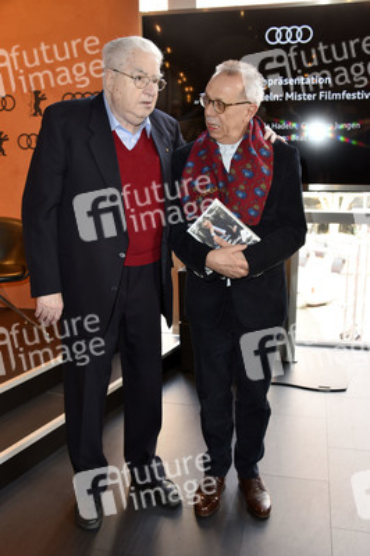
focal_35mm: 35
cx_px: 185
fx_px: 540
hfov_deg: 37.8
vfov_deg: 54.5
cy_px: 278
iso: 800
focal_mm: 35
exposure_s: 1/125
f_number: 5.6
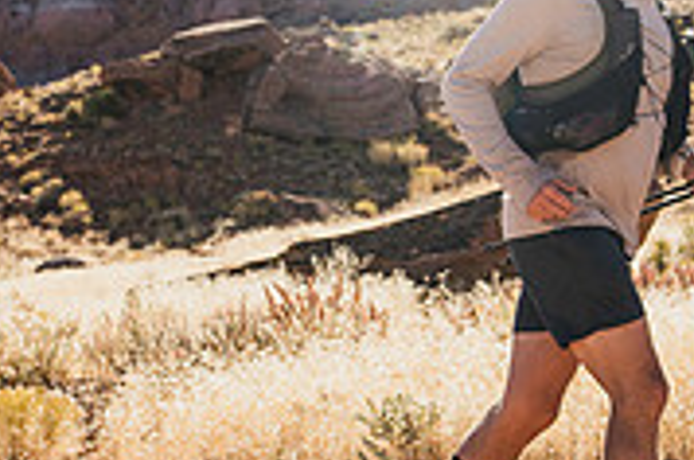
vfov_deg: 13.9
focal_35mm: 98
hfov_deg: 20.8
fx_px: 1886
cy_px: 275
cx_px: 304
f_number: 3.2
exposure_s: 1/500
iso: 125
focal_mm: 30
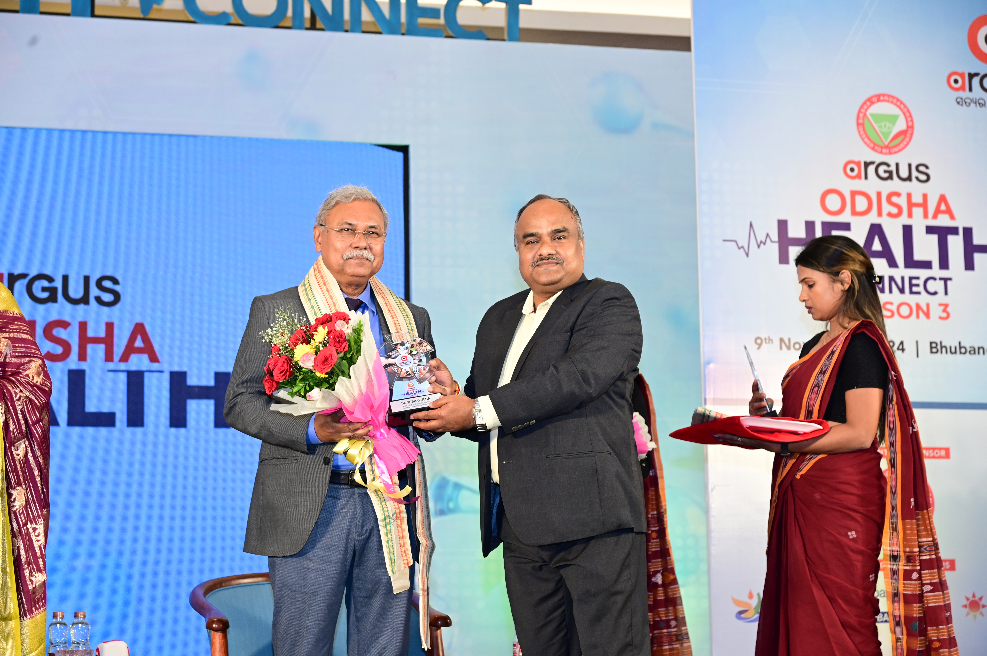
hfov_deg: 24.8
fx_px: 2247
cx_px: 494
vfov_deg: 16.6
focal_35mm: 82
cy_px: 328
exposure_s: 1/125
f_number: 5.6
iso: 1000
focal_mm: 82
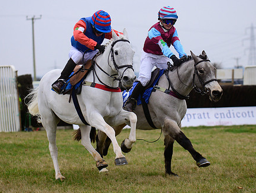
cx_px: 120
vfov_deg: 9.6
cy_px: 82
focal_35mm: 154
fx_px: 1140
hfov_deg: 12.8
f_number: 5
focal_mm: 120
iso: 1250
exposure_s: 1/1000
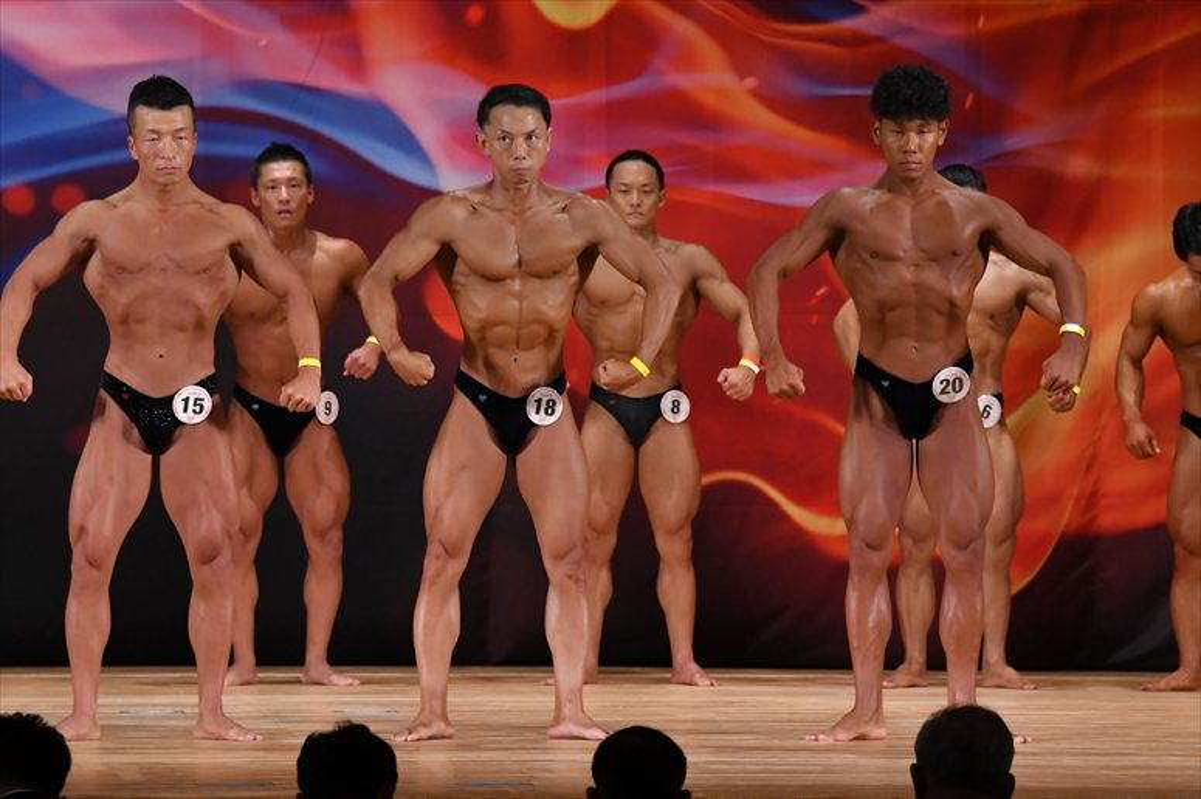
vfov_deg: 6.1
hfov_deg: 9.2
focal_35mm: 225
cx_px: 600
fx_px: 7503
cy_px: 400
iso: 3200
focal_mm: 150
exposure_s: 1/400
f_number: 5.6
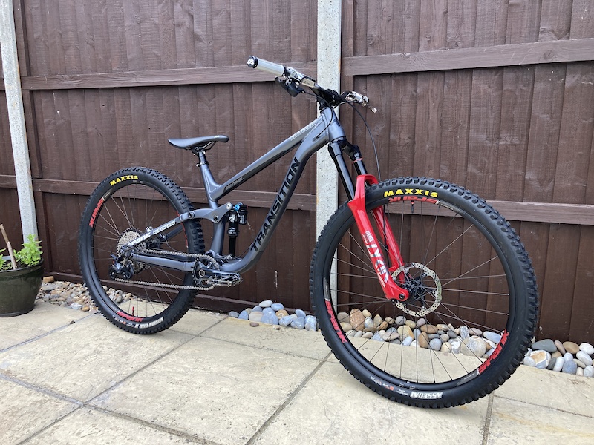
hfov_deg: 63.4
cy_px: 222
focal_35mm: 28
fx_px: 480
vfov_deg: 49.7
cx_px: 297
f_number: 1.8
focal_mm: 3.99
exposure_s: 1/355
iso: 20
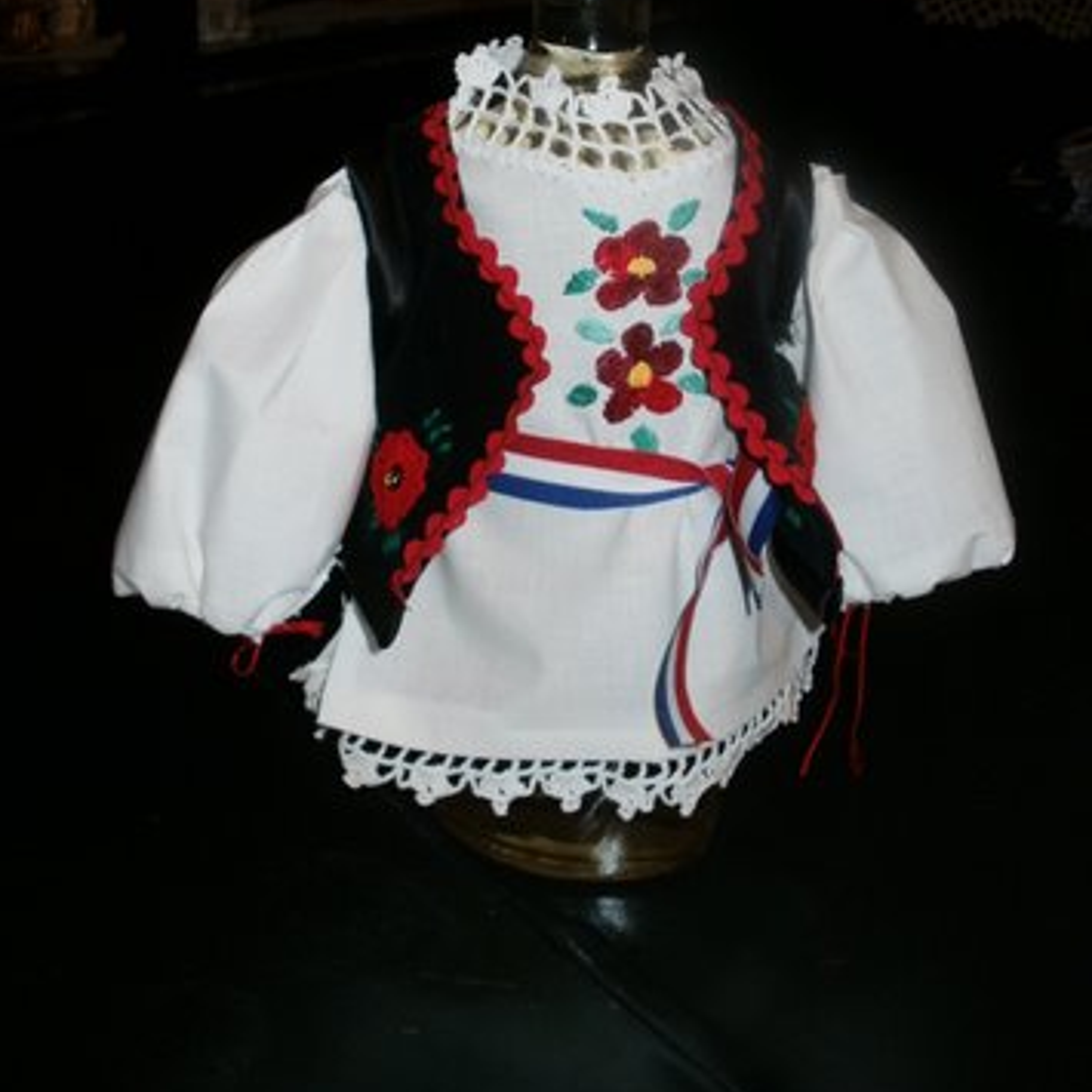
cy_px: 394
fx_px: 1535
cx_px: 541
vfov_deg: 38.9
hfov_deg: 39.2
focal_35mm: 43
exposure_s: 1/30
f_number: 3.5
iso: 125
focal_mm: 6.3
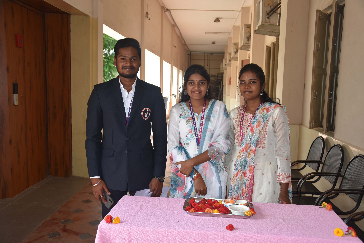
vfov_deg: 40.0
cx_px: 182
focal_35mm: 33
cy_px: 122
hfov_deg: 57.2
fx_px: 334
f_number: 3.8
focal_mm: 22
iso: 200
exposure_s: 1/125
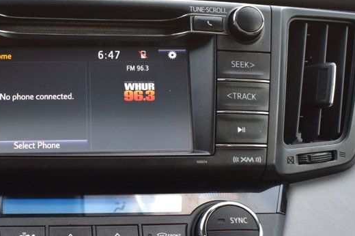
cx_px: 122
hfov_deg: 30.8
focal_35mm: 65
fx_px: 641
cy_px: 174
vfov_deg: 20.7
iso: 400
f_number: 7.1
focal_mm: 22
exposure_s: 1/40
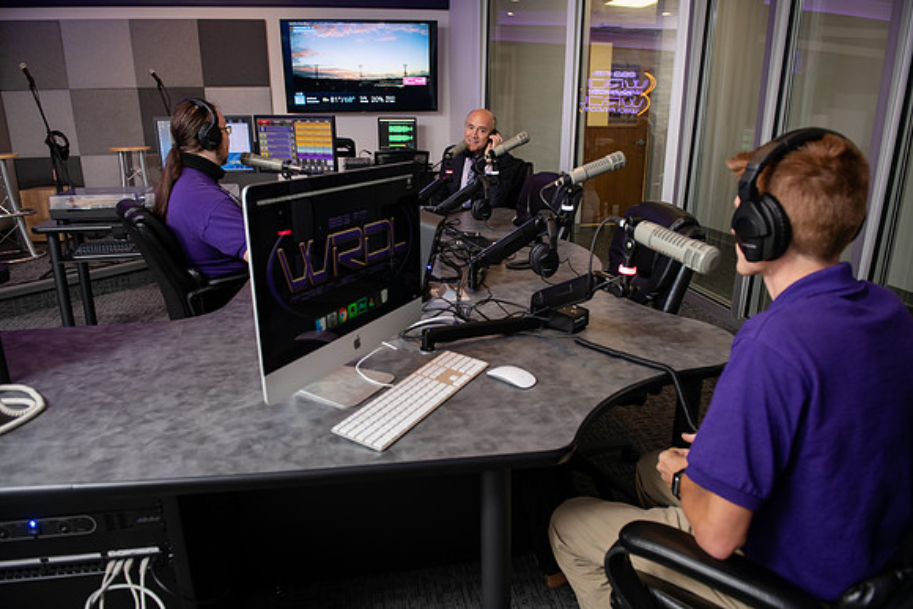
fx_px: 609
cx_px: 456
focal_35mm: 24
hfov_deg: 73.7
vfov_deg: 53.2
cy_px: 304
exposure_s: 1/125
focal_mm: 24
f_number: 4
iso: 1000
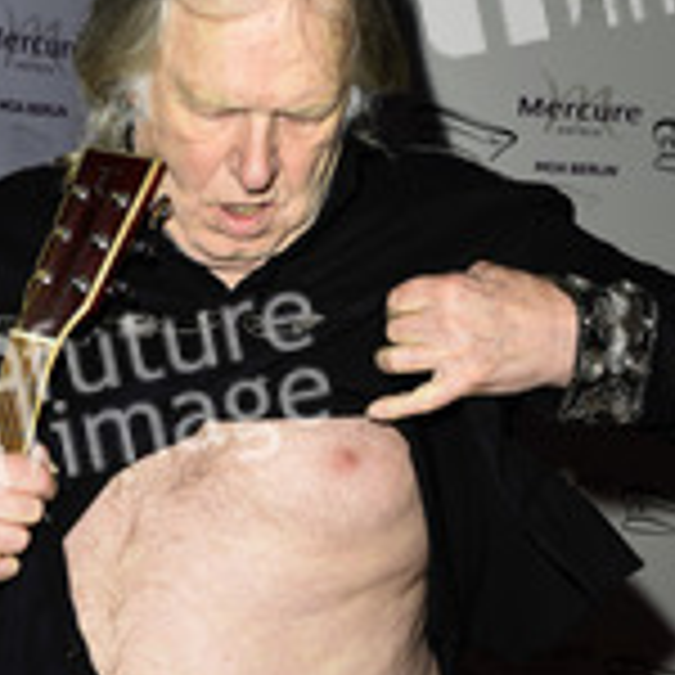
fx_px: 1302
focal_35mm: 59
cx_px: 230
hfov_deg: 28.9
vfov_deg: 27.8
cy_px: 626
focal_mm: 26
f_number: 5.6
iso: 640
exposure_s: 1/125
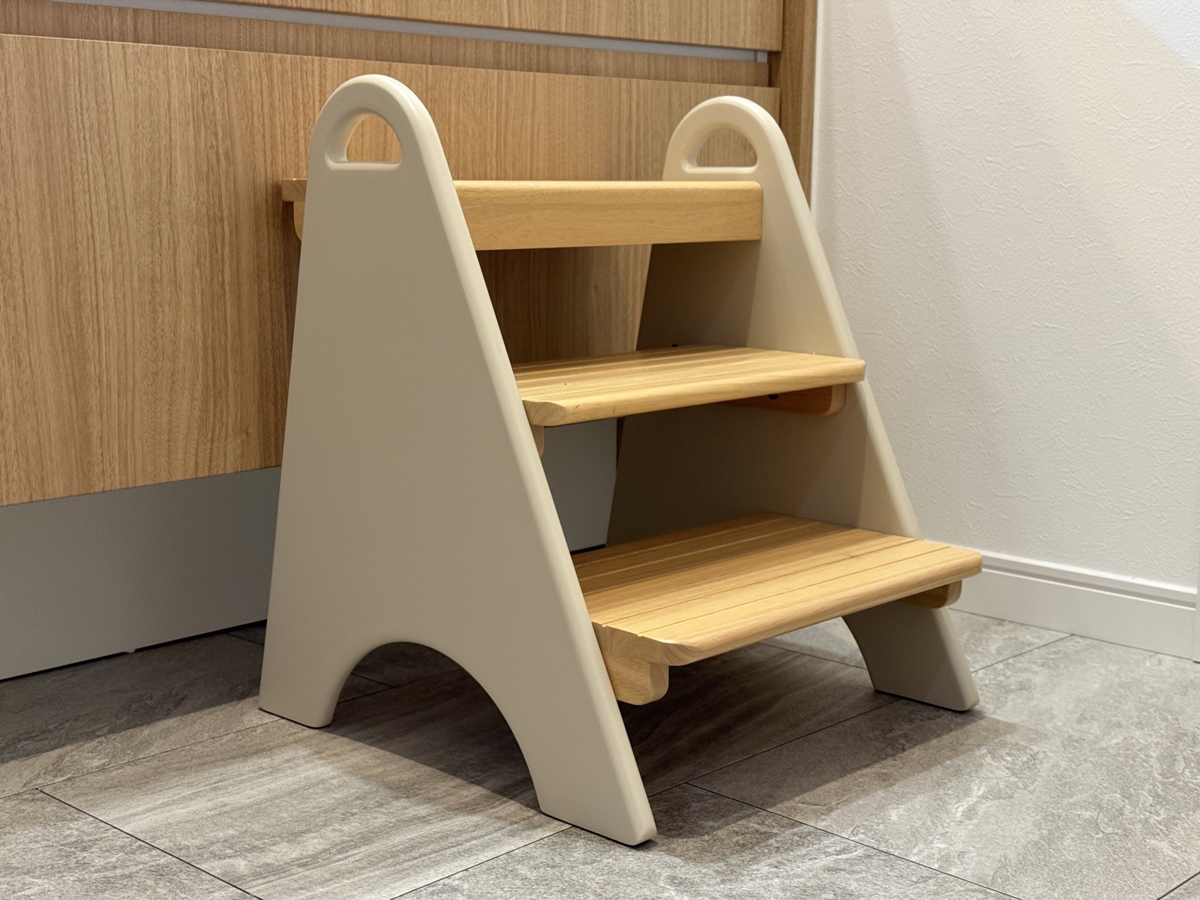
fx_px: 1664
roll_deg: -0.1
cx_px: 600
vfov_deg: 30.3
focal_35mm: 48
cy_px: 450
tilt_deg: -9.8
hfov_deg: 39.7
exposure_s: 1/41
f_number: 1.78
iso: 250
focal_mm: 6.76
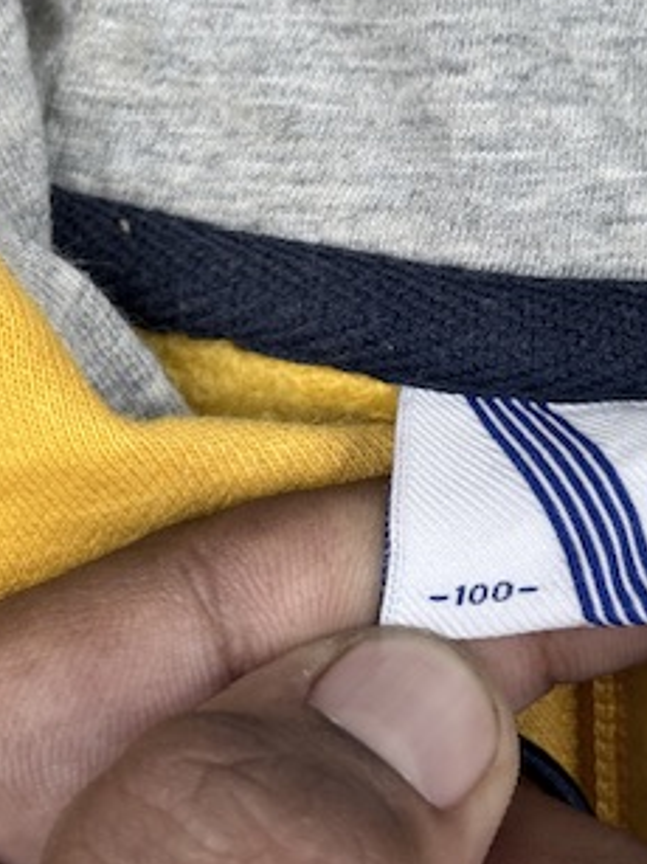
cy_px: 225
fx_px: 2494
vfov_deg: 19.5
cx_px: 504
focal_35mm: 100
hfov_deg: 14.7
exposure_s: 1/121
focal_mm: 6.76
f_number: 1.78
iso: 50
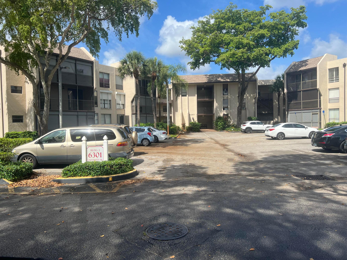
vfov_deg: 53.1
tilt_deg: -1.6
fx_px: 261
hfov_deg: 67.3
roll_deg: +2.9
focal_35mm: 26
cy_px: 130
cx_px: 174
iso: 50
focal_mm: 5.7
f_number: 1.5
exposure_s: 1/3831
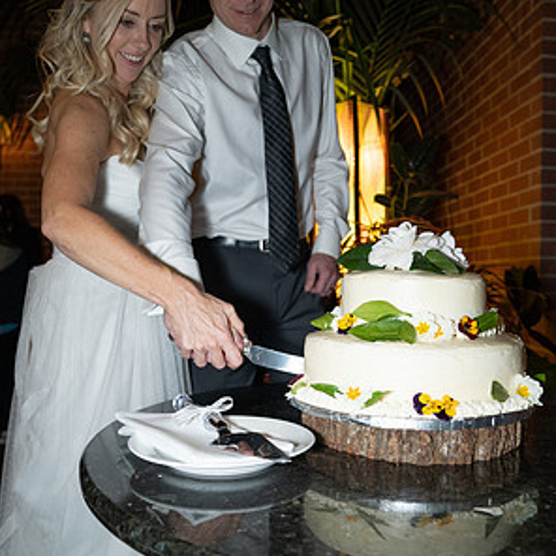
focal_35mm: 31
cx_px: 278
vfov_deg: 52.4
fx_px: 563
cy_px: 316
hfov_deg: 52.5
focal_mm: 24
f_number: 3.5
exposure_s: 1/125
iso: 1600
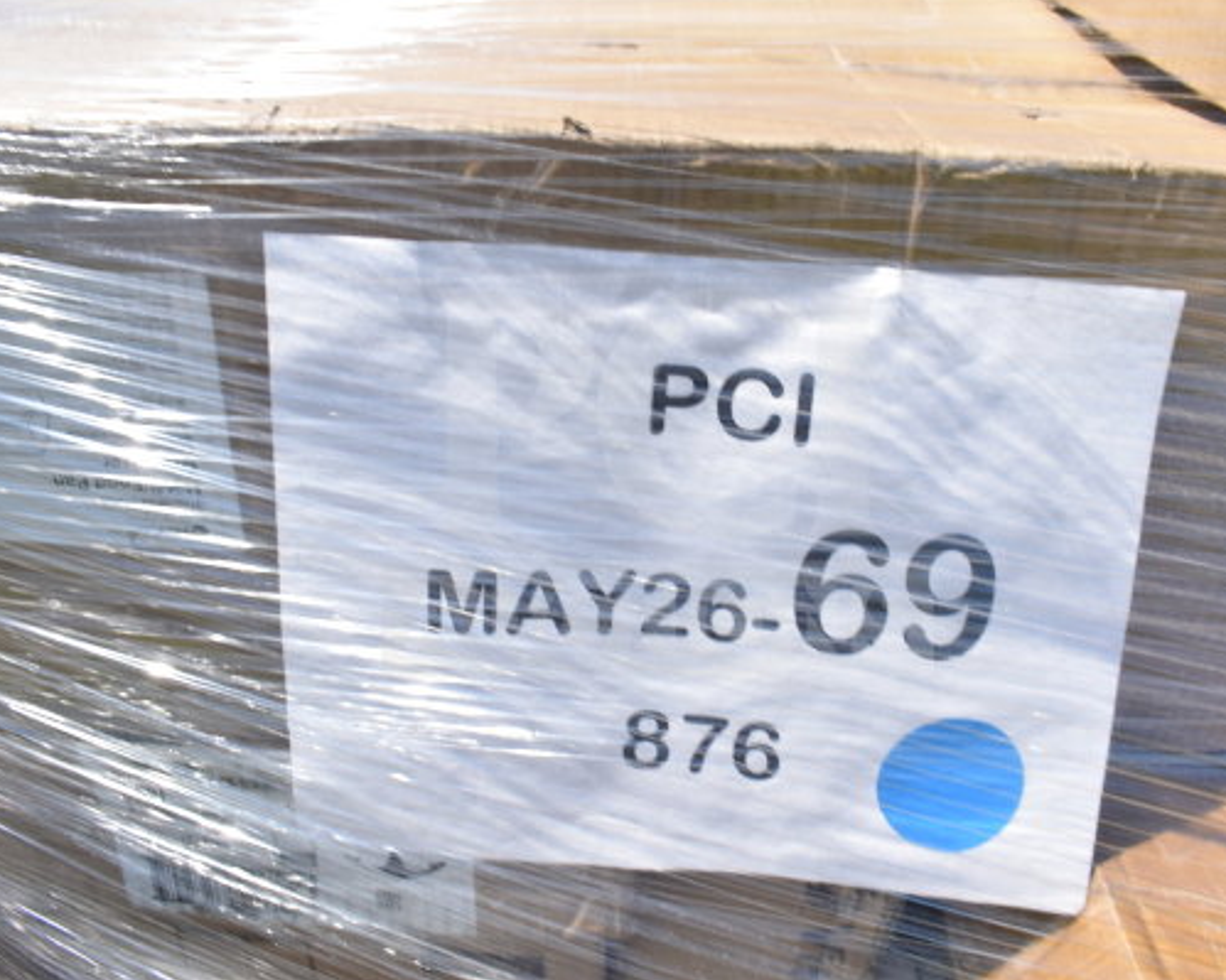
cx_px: 656
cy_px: 483
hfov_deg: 57.1
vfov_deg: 47.1
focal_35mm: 31
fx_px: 1125
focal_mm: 18
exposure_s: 1/320
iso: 200
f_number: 9
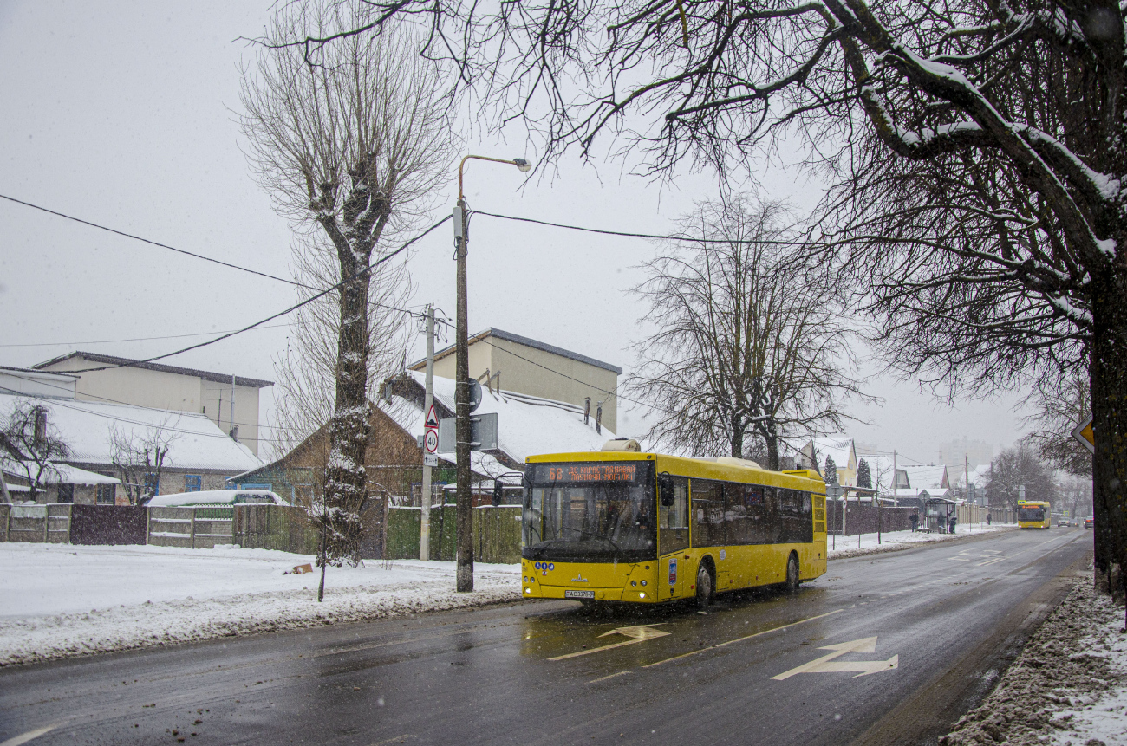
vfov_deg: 36.7
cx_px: 564
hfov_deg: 53.2
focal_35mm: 36
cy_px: 373
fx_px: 1125
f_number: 4.5
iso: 160
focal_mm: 24
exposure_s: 1/500
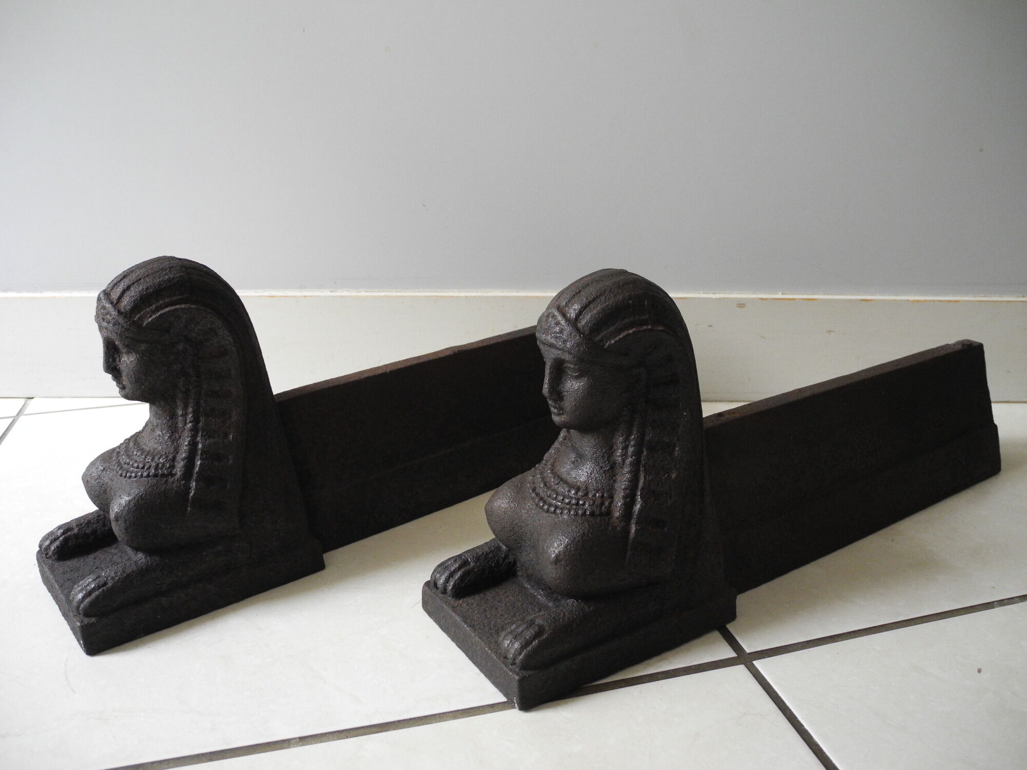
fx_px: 831
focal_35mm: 28
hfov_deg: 63.4
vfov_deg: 49.7
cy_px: 385
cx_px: 514
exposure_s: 1/10.2
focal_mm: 6
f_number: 2.8
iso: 400
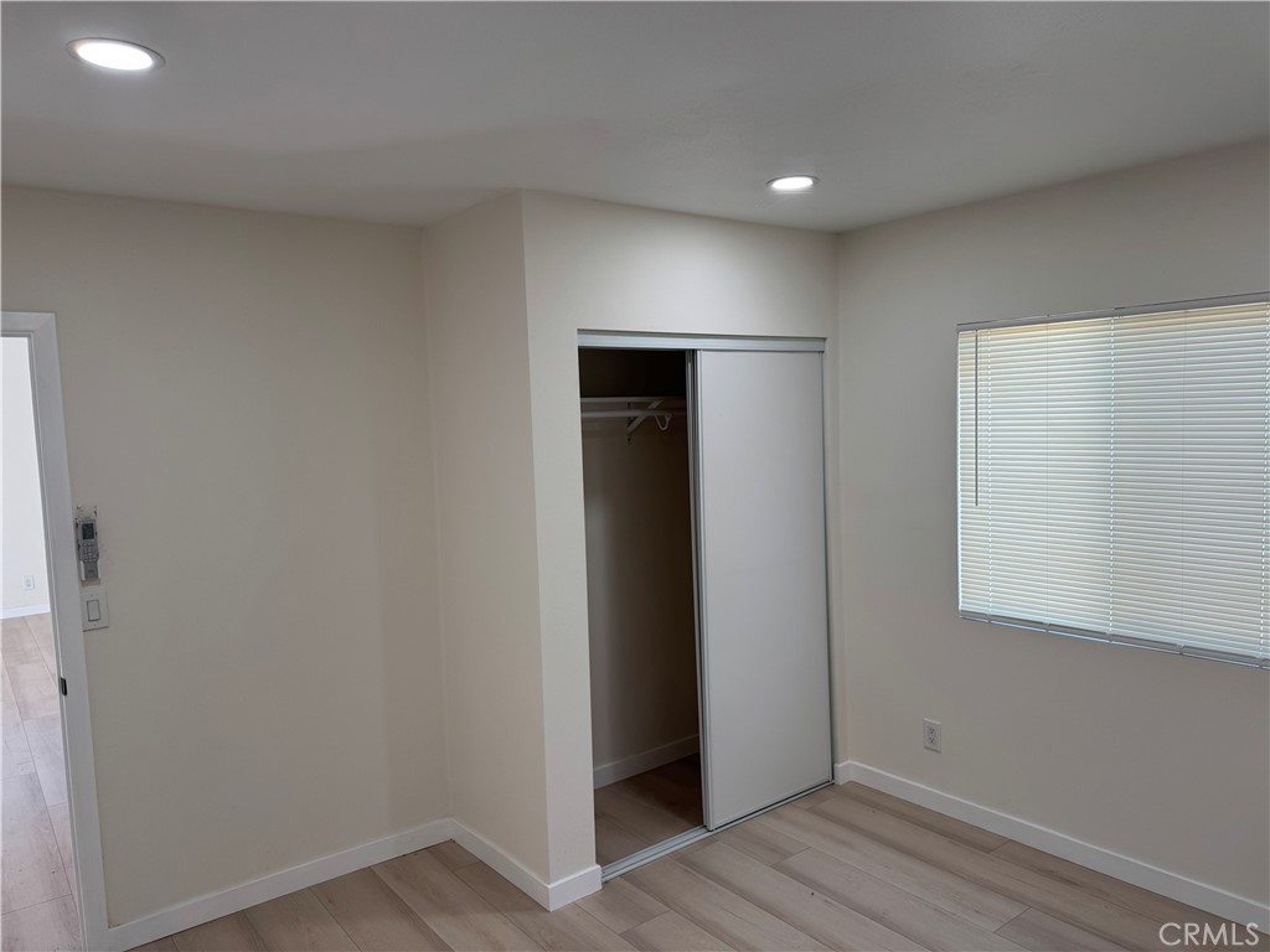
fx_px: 881
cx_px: 635
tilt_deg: -4.2
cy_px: 476
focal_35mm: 24
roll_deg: +2.9
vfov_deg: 56.8
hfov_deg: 71.6
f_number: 1.78
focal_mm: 6.76
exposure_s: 1/120
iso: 64
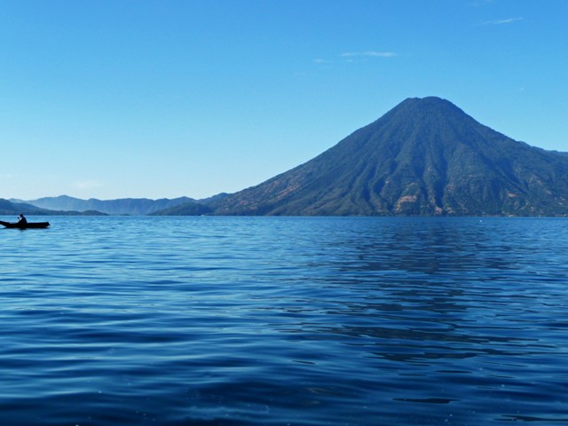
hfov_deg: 34.9
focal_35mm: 55
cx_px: 284
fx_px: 902
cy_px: 213
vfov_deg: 26.6
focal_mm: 9.3
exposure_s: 1/800
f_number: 4.3
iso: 100
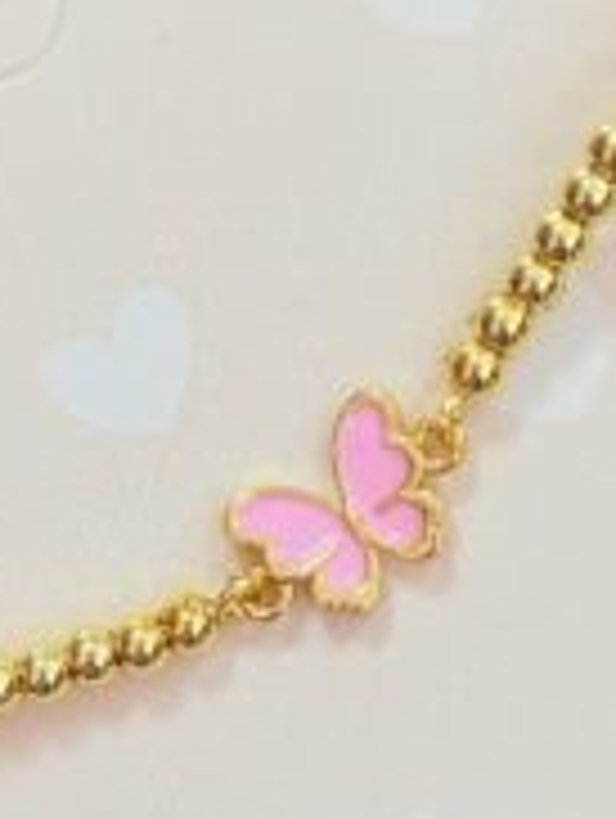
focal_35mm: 151
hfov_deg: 9.8
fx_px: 3574
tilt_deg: -49.6
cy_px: 407
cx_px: 288
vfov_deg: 13.1
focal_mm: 6.76
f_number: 1.78
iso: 80
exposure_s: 1/120
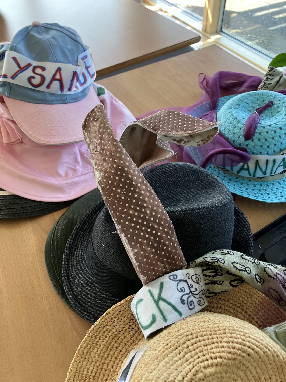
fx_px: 308
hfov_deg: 49.7
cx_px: 143
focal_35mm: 28
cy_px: 191
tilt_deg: -48.3
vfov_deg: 63.4
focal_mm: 3.99
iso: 80
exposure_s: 1/118
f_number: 1.8
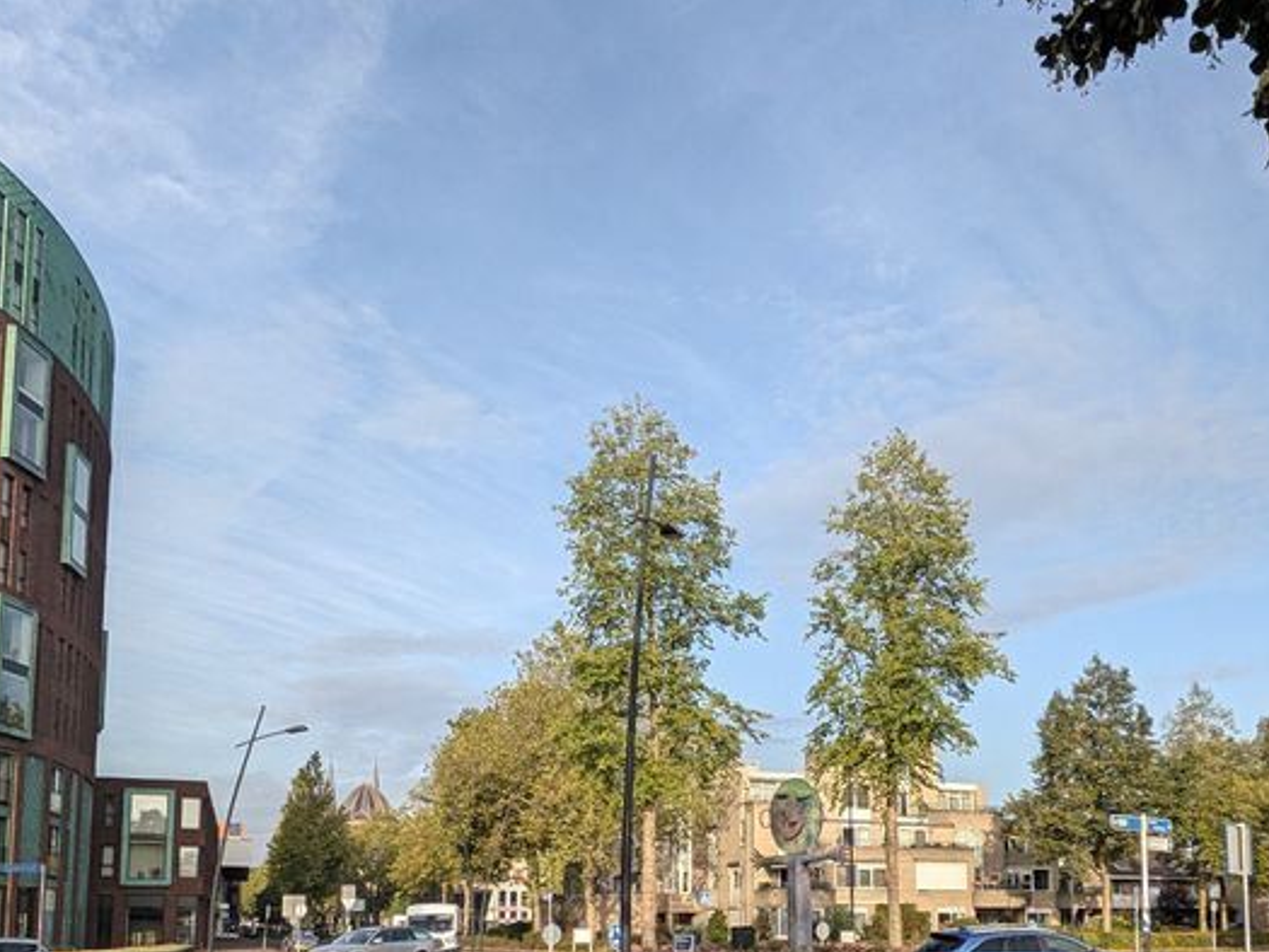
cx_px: 769
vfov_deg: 41.5
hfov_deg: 56.3
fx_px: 1173
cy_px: 812
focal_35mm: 32
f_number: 2.2
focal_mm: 1.85
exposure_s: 1/1266
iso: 51
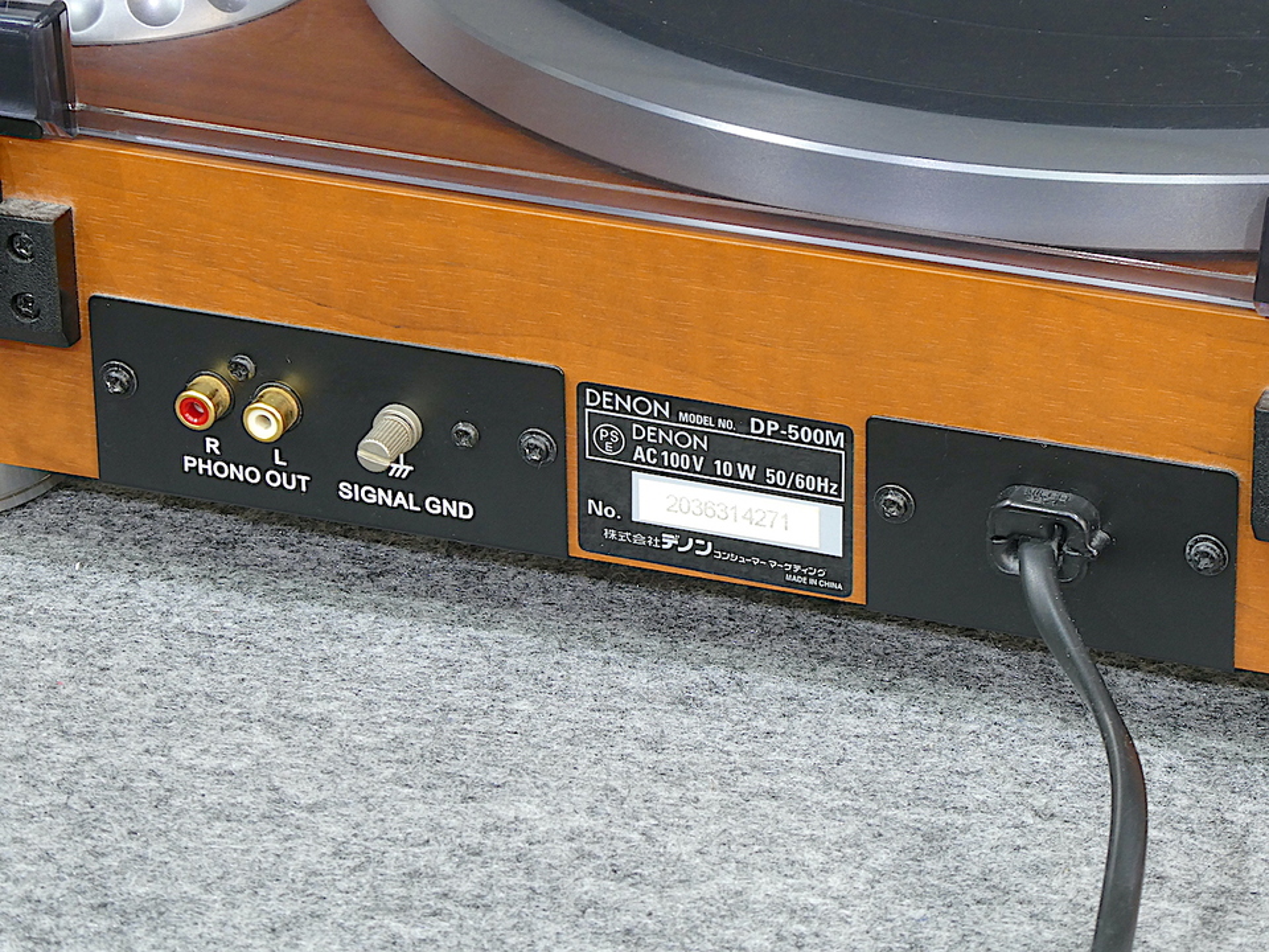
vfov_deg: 9.3
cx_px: 634
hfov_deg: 12.3
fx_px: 5865
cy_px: 476
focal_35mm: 160
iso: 200
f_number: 5.5
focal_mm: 28.7
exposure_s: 1/5
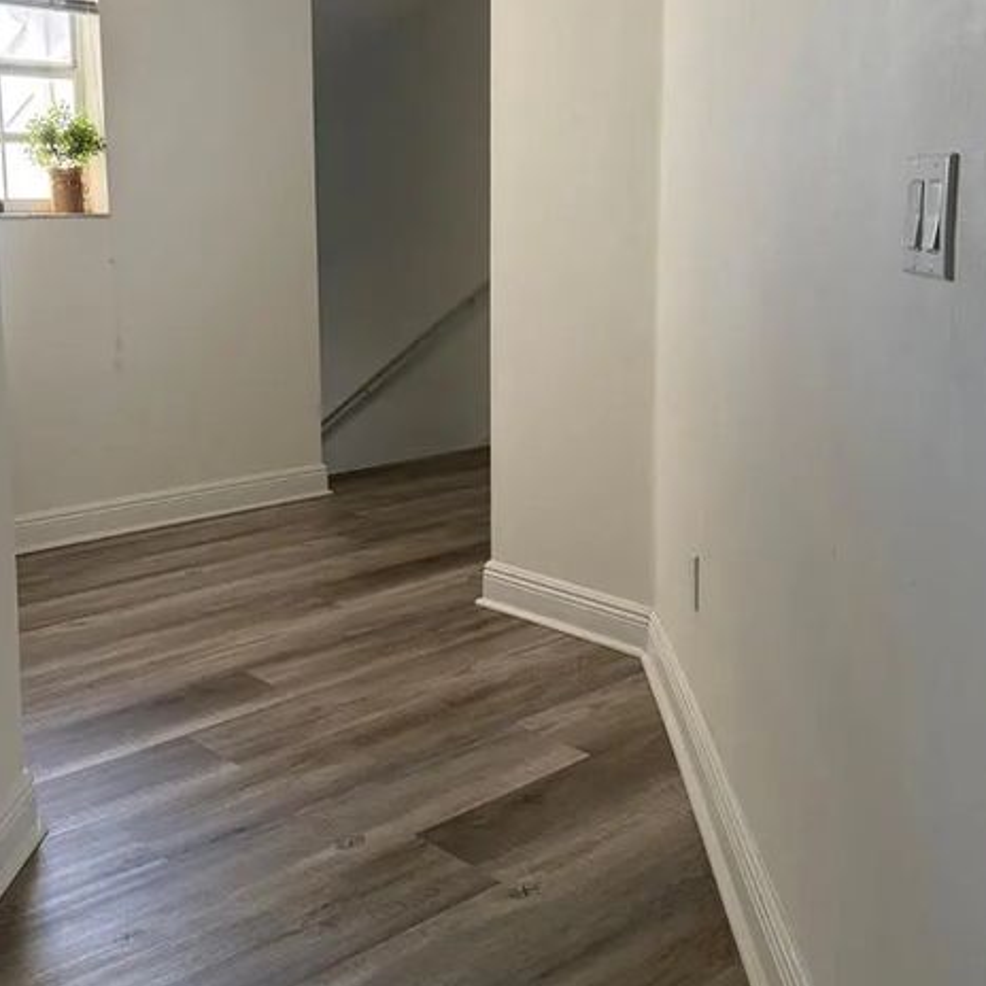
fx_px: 1257
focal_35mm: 39
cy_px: 379
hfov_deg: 42.5
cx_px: 372
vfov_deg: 42.6
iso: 200
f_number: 1.78
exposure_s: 1/98
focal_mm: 6.76
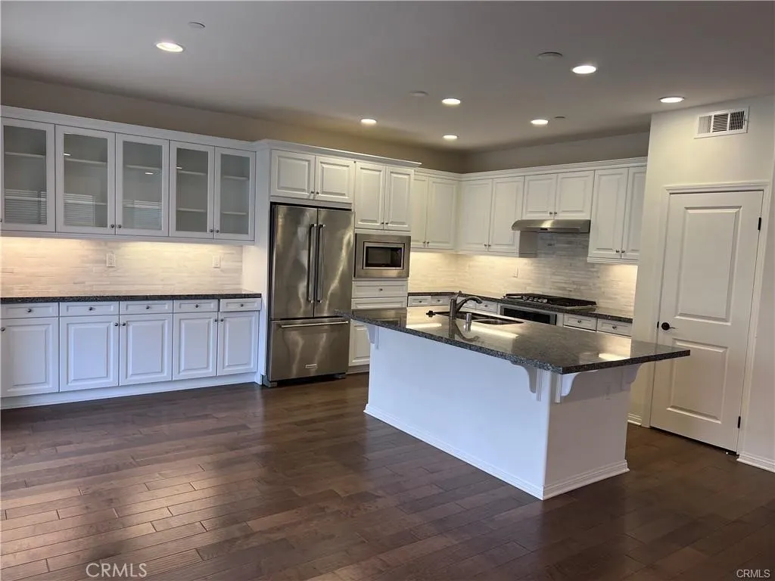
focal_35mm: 26
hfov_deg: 67.3
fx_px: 582
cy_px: 290
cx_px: 388
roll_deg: -2.5
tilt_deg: -5.1
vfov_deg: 53.1
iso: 100
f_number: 1.5
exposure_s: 1/120
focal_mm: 5.7
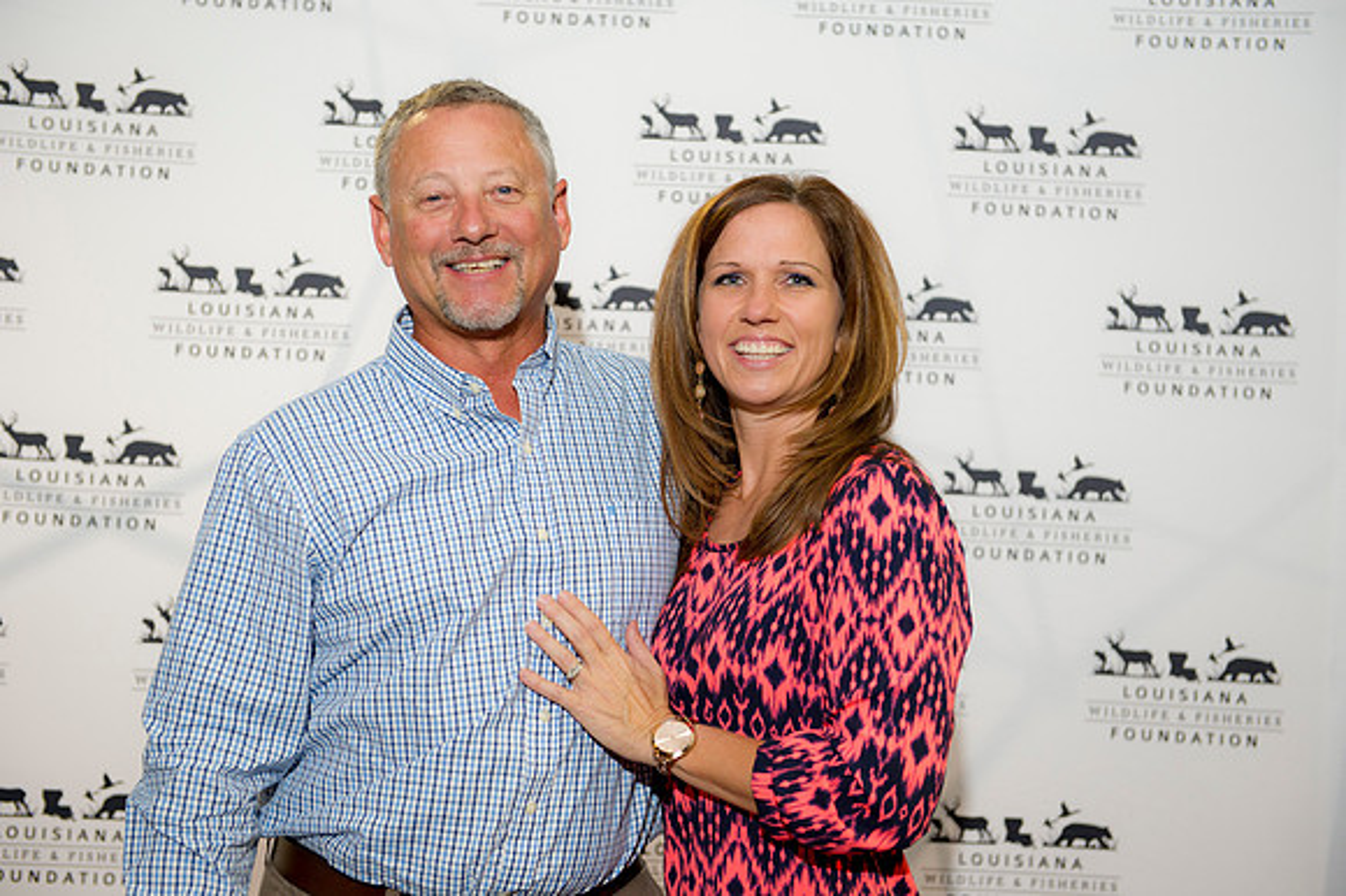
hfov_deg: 35.7
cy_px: 448
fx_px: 2093
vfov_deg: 24.2
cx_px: 673
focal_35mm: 56
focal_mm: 56
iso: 800
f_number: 3.5
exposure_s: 1/125
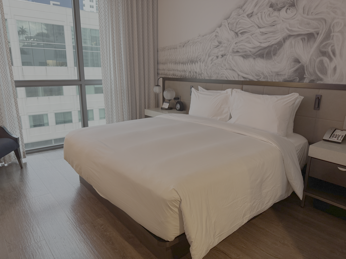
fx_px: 240
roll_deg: -0.7
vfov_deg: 56.8
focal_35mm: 24
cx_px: 173
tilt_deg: -14.5
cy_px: 130
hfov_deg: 71.6
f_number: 1.78
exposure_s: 1/60
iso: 160
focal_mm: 6.76
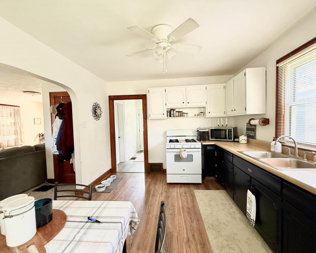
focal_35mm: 15
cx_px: 161
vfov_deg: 84.0
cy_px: 129
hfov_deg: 96.8
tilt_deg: -2.1
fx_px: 140
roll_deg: +1.6
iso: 320
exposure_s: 1/65
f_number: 2.2
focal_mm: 2.22
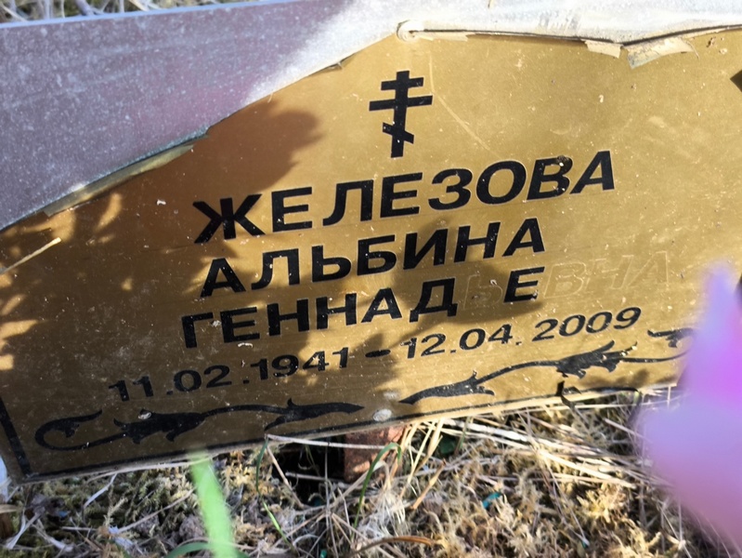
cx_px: 371
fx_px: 1072
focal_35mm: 50
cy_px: 279
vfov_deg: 29.1
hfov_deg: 38.2
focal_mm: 4.71
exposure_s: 1/100
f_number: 1.7
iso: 50
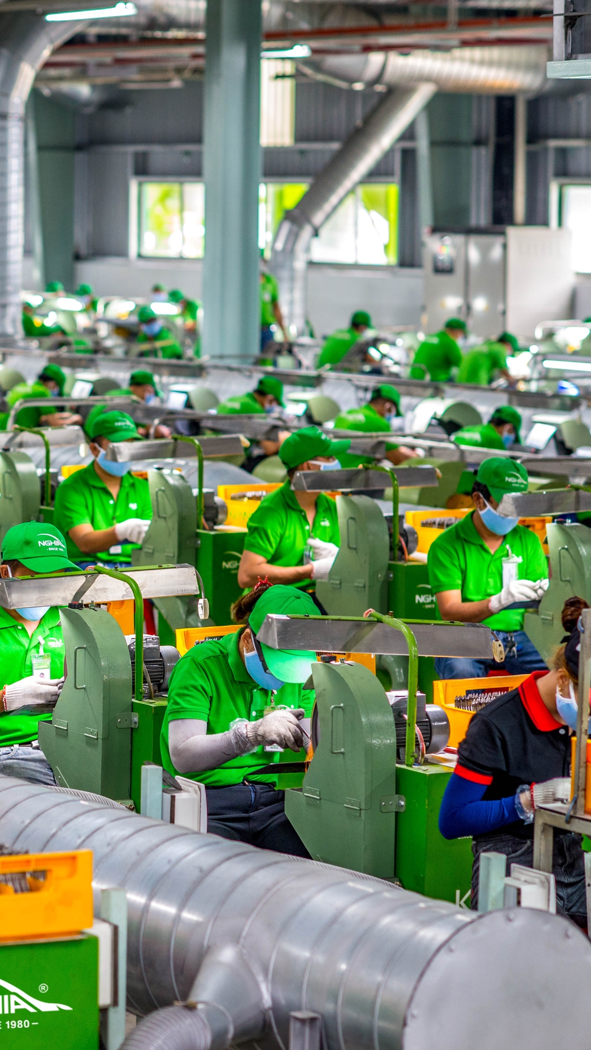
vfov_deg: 16.0
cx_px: -110
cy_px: 525
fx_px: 3734
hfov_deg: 8.9
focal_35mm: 134
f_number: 3.2
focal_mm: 85
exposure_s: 1/60
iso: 800
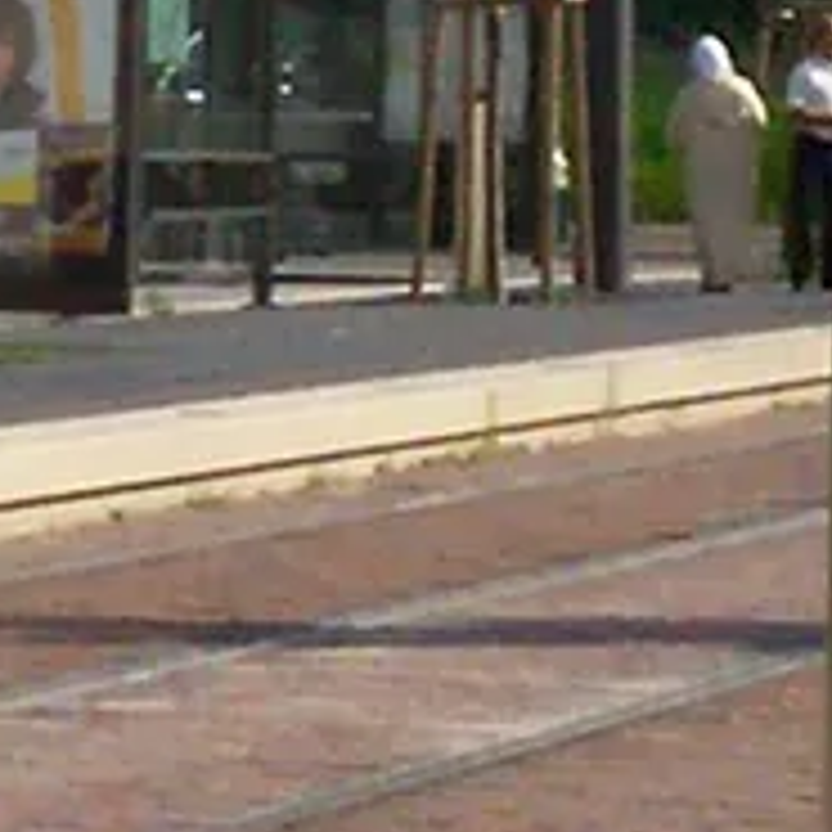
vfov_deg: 5.3
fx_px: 8974
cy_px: 418
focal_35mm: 330
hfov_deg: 5.3
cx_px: -346
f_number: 4.5
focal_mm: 5.9
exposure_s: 1/1130
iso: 100
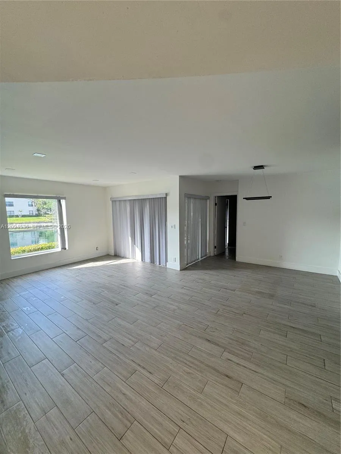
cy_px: 227
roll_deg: +1.6
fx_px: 184
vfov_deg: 102.1
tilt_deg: -5.5
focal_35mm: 14
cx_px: 170
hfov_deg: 85.7
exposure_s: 1/120
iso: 100
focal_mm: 2.22
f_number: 2.2
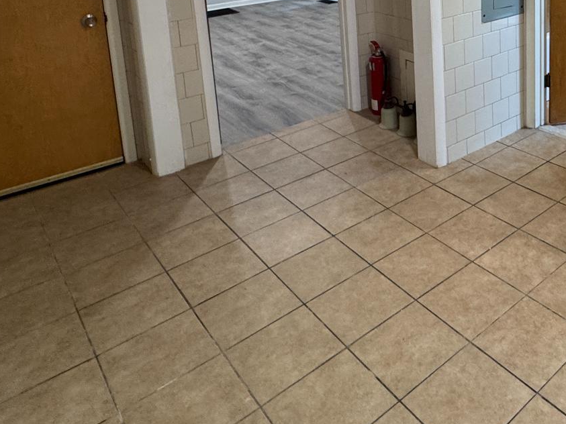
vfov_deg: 37.0
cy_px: -10
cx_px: 497
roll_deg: +1.0
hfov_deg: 48.9
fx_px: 556
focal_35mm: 34
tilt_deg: -8.6
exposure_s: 1/60
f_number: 2.2
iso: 200
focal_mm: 2.22
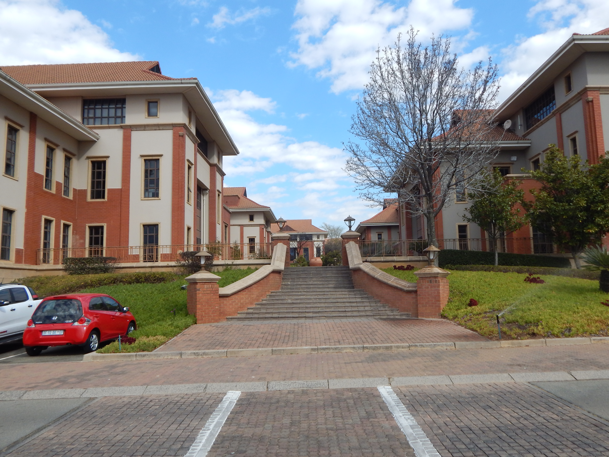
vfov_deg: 49.7
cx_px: 304
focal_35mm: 28
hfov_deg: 63.4
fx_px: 493
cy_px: 228
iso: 125
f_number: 3.2
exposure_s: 1/1250
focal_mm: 5.1
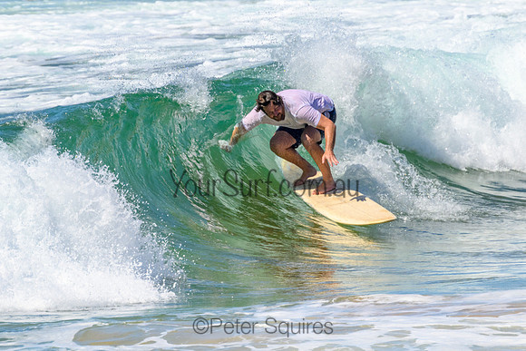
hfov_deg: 1.9
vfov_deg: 1.3
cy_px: 128
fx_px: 16084
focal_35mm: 1101
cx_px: 286
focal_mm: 800
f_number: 11
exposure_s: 1/2000
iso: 900
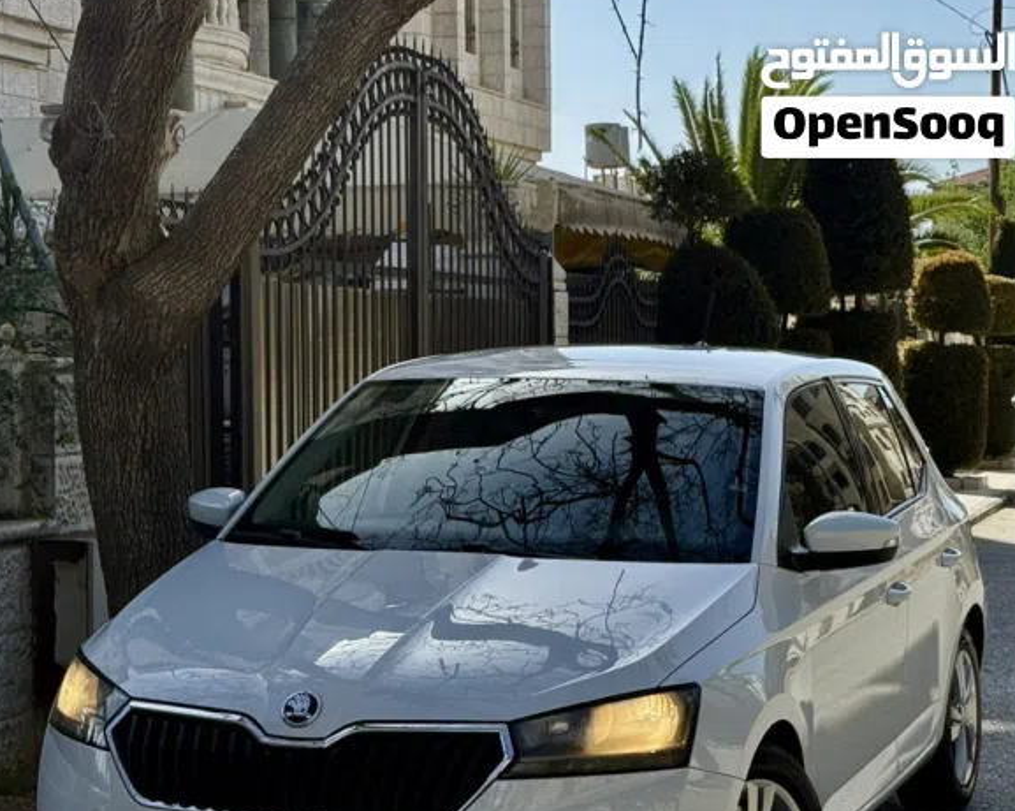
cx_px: 496
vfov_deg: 29.1
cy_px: 412
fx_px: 1561
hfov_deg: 36.0
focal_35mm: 52
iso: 64
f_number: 1.78
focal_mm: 6.76
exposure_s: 1/3378
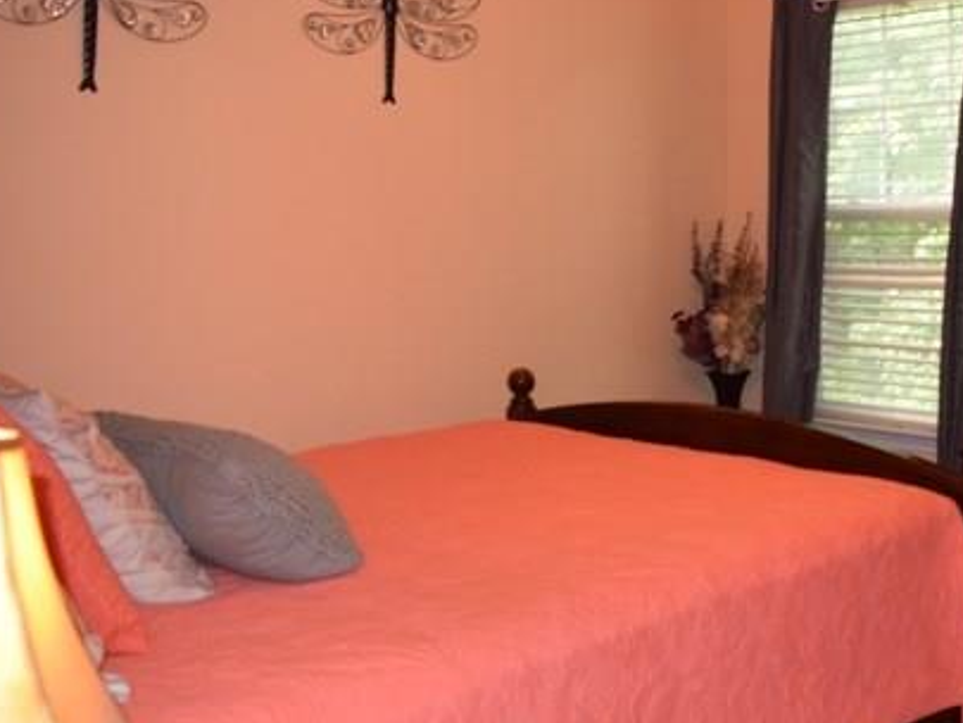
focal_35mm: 41
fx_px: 1141
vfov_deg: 35.1
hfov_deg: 44.2
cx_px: 728
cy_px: 339
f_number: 4.5
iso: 800
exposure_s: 1/80
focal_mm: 18
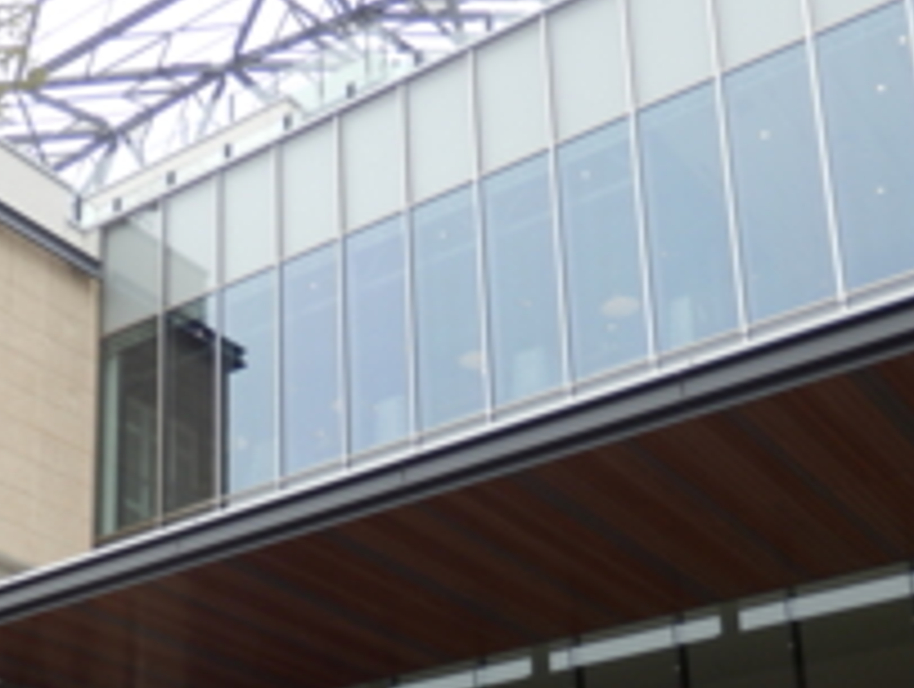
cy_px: 657
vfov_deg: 24.0
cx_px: 234
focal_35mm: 59
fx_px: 1561
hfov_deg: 32.1
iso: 80
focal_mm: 5.5
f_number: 3.3
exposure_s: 1/160
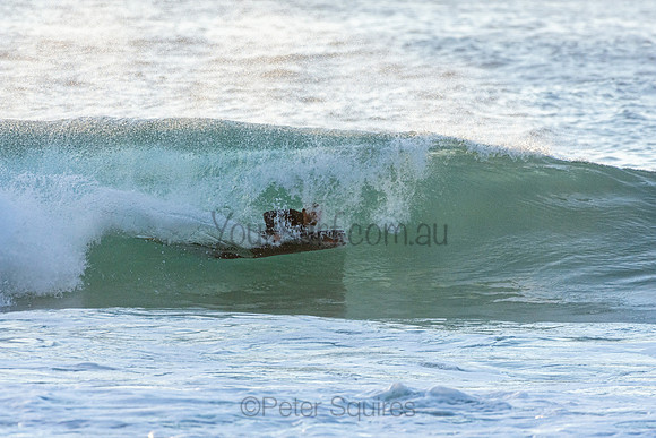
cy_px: 219
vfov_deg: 1.9
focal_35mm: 720
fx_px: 13122
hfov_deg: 2.9
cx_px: 328
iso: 640
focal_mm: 480
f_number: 5.6
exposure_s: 1/1250
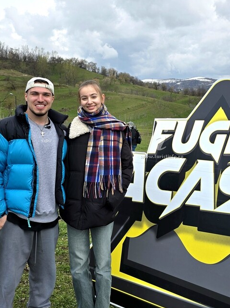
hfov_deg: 38.2
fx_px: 328
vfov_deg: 50.0
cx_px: 153
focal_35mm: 37
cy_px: 134
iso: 12
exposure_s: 1/769
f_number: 1.7
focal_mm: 6.3
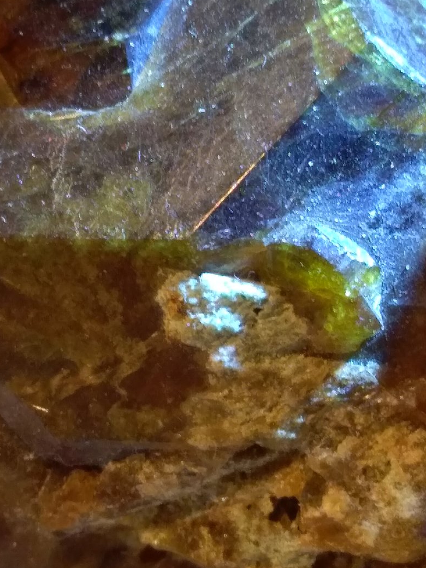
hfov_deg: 35.9
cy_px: 234
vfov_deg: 46.6
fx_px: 656
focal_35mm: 40
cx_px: 194
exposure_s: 1/33.3
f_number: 2
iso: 184
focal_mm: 3.54
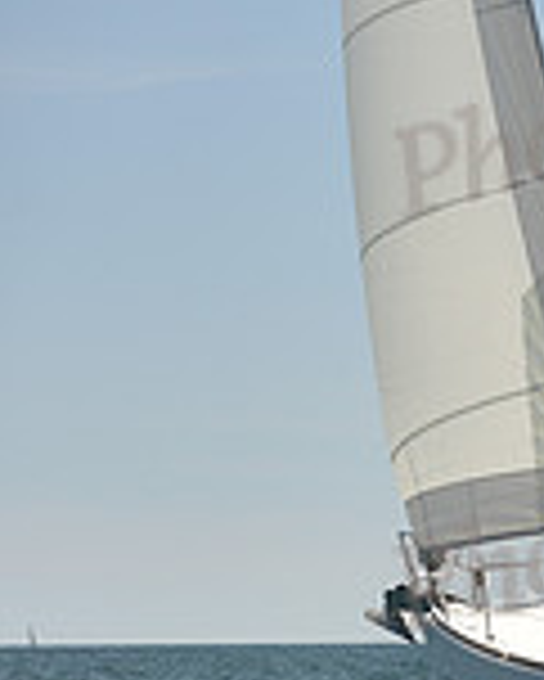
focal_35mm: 288
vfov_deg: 6.7
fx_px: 5790
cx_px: 1263
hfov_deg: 5.2
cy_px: 687
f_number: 5.6
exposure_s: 1/800
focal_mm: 80
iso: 250
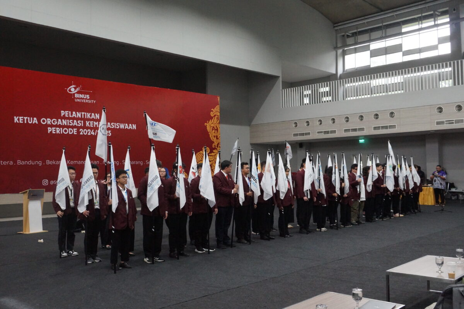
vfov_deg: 38.3
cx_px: 232
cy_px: 154
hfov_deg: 55.1
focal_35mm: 34
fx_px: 444
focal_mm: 23
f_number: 4.5
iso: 3200
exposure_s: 1/100
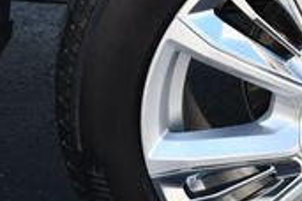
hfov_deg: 14.8
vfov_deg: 10.2
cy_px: 130
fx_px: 1132
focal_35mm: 135
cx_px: 336
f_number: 5.6
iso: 250
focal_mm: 18
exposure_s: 1/250
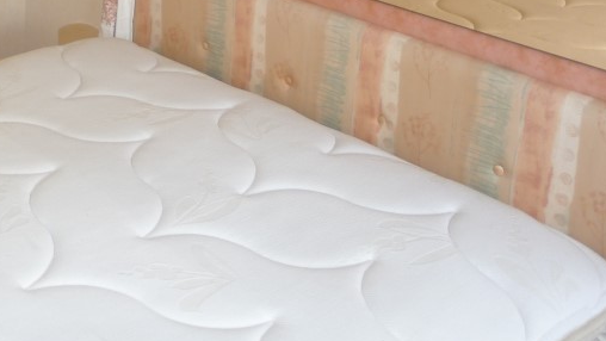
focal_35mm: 57
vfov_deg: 19.7
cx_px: 78
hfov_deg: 34.8
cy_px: -82
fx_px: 916
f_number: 2
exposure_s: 1/80
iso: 100
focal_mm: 5.1
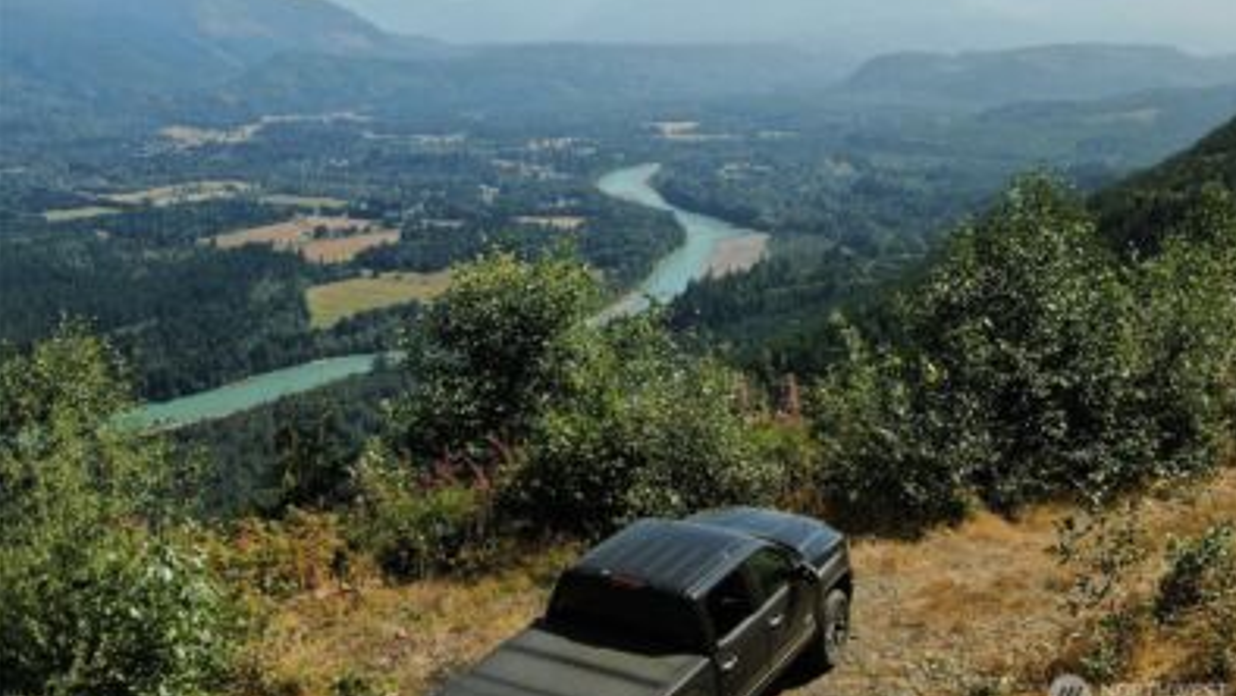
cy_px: 257
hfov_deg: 48.3
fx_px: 1377
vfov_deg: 28.3
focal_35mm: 42
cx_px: 624
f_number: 3.4
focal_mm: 6.48
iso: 100
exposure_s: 1/320
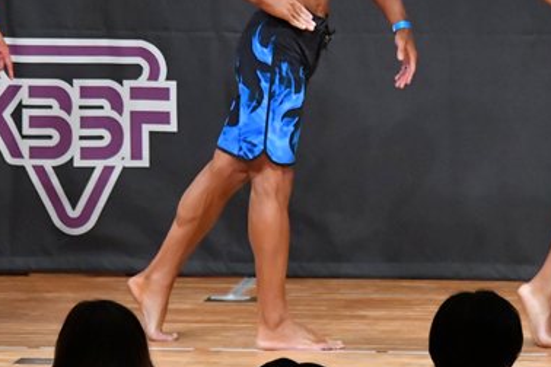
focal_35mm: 553
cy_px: 47
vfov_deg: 2.5
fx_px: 8463
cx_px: 177
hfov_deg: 3.7
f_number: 5.6
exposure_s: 1/400
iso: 10000
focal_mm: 180
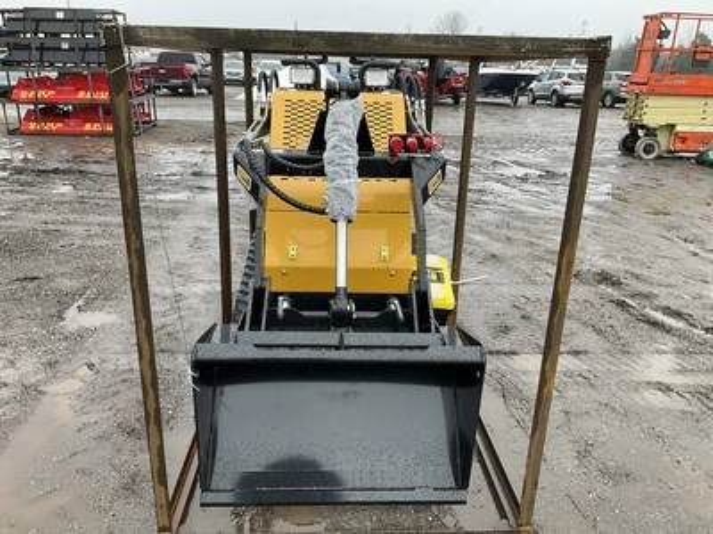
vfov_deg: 48.2
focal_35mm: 29
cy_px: 267
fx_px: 597
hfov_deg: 61.7
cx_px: 356
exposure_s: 1/122
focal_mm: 3
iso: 20
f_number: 1.8
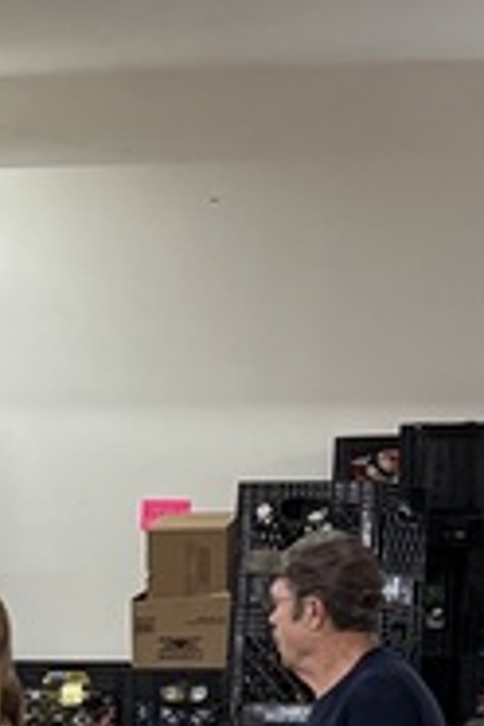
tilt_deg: -7.3
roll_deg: -2.7
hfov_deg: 8.8
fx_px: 3005
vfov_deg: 13.1
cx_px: -398
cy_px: 1030
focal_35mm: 149
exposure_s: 1/60
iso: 200
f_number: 1.6
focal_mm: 5.96
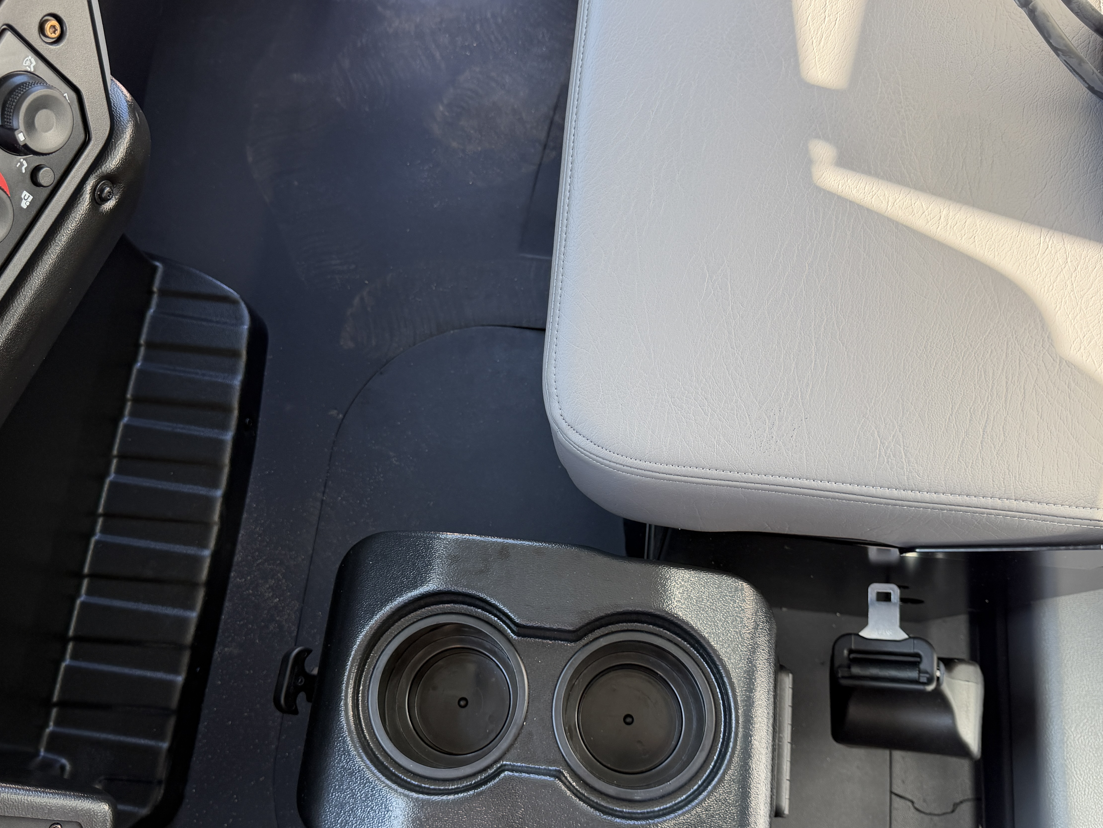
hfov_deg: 58.3
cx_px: 532
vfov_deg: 45.4
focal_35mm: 31
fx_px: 988
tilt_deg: -71.2
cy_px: 426
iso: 80
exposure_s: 1/121
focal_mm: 6.76
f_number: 1.78
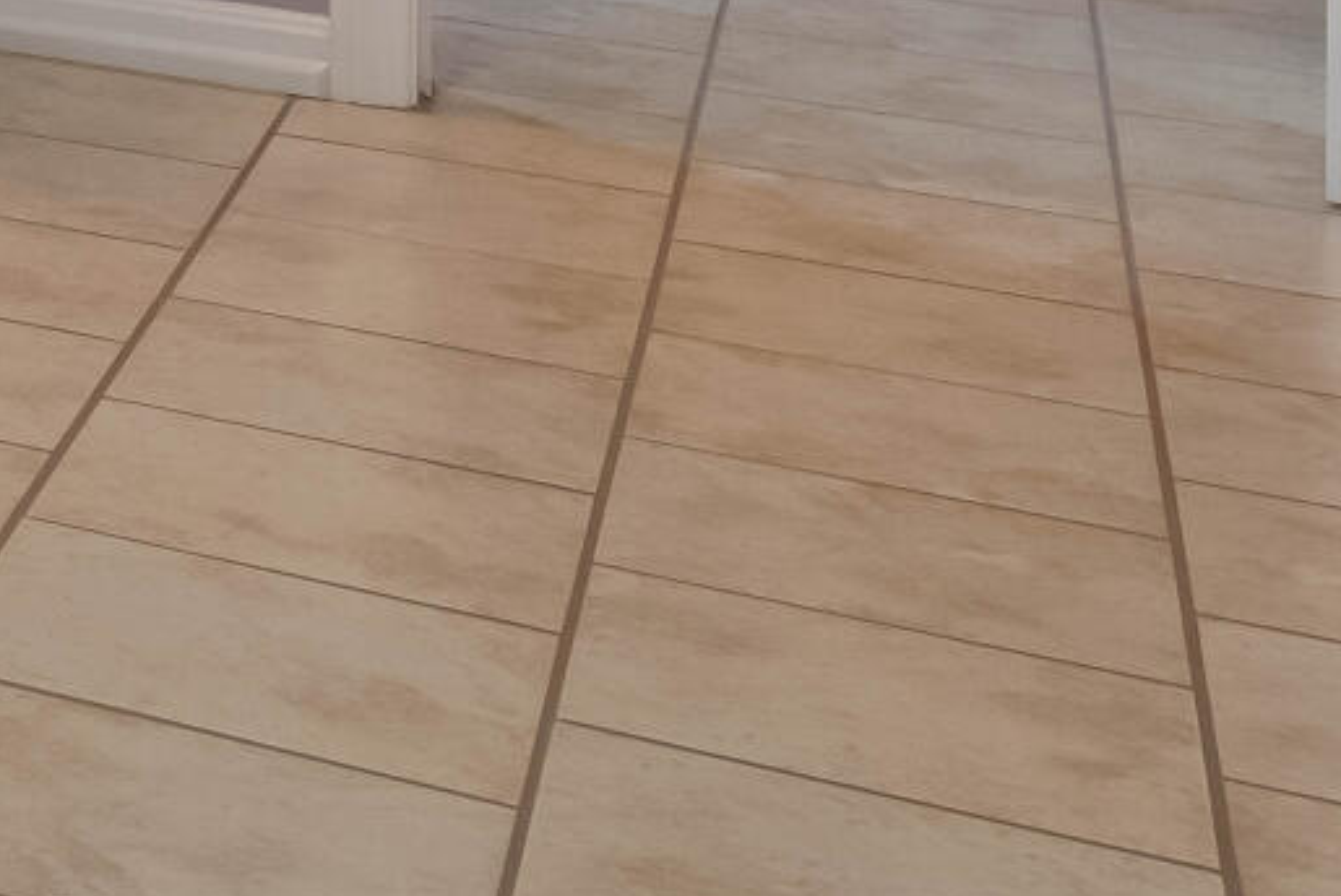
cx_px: -2083
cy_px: -861
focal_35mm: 99
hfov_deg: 13.4
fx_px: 3690
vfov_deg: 12.3
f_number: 8
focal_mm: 17
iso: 800
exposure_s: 1/125
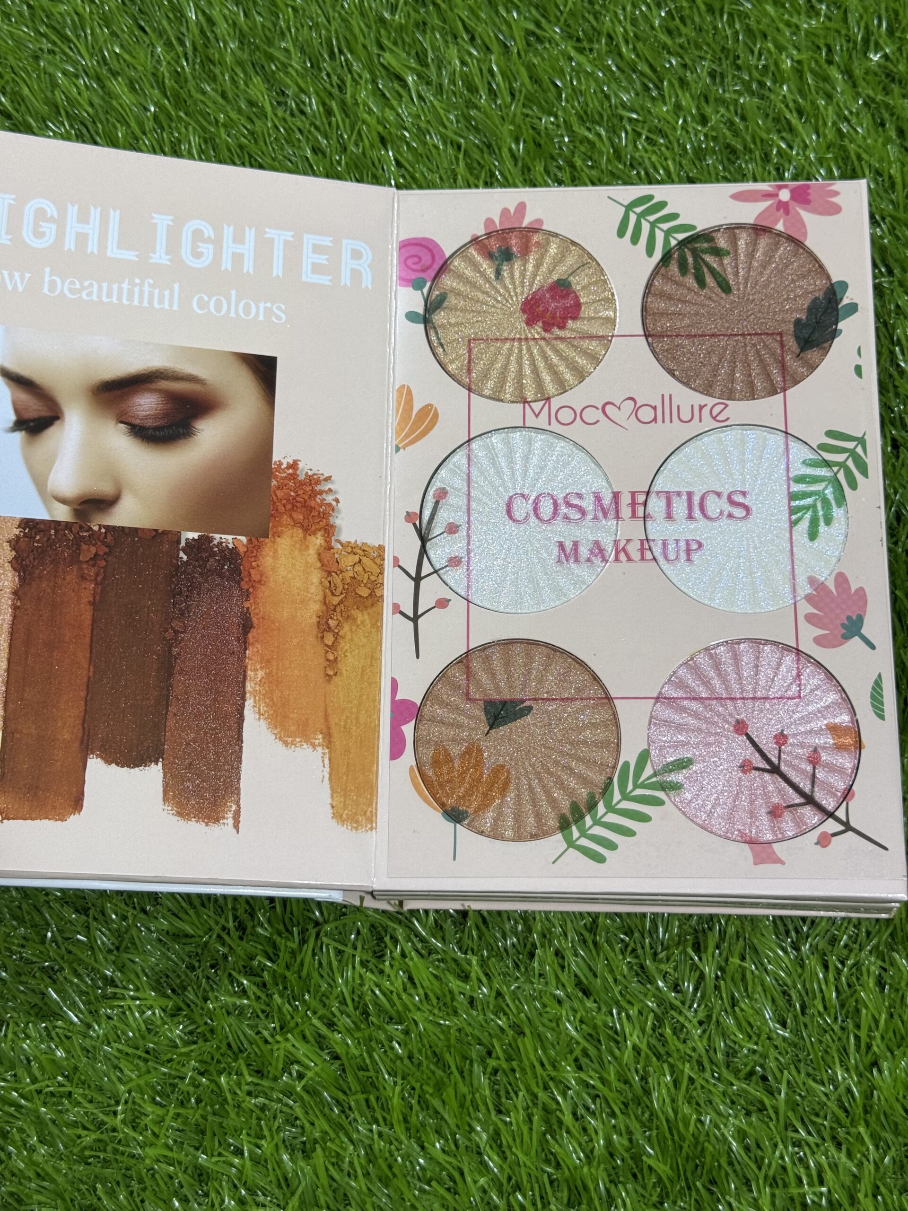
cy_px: 606
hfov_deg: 30.3
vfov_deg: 39.7
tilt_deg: -73.0
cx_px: 454
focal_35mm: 48
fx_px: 1679
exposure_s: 1/136
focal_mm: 6.76
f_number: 1.78
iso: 50
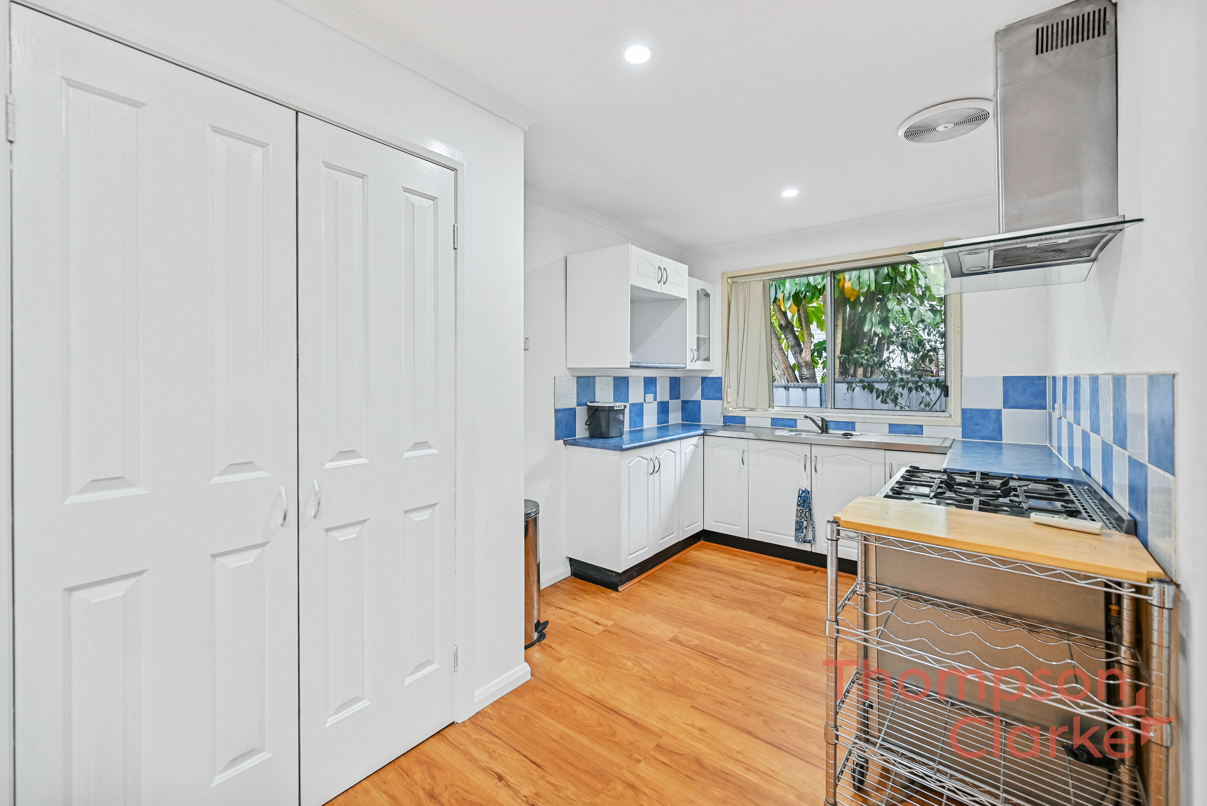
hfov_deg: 104.2
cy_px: 403
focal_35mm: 14
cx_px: 604
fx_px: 470
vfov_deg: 81.3
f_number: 4
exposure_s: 1/20
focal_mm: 14
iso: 450
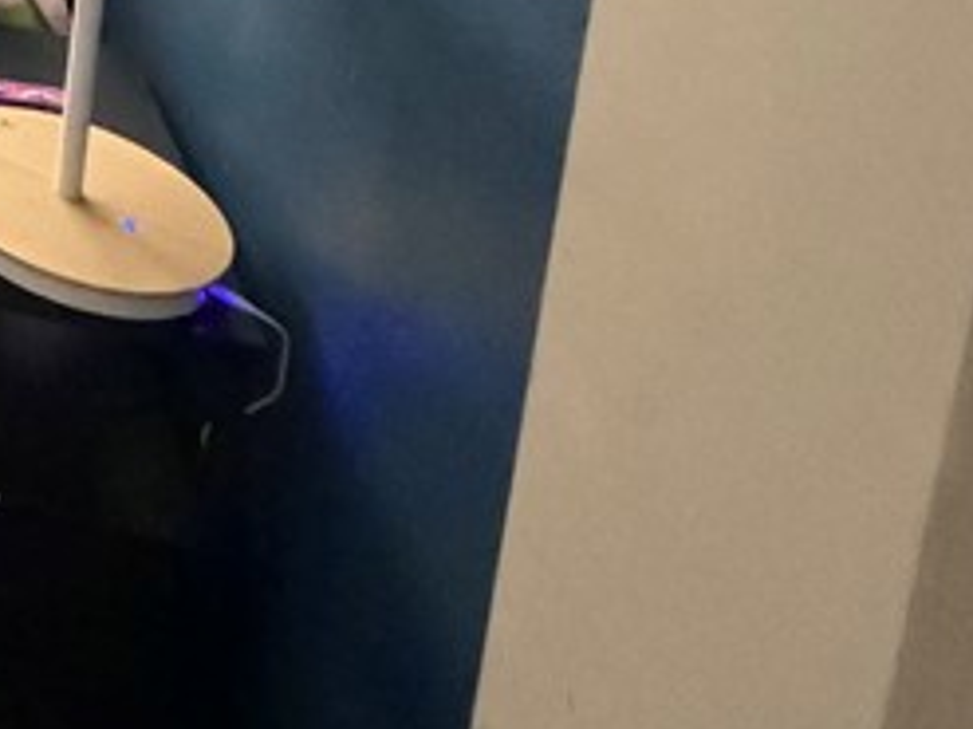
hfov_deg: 19.6
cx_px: -938
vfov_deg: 18.2
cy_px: -682
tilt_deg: -8.9
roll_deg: -0.4
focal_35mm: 58
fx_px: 1629
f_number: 2.2
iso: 2500
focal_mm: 2.22
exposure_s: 1/24
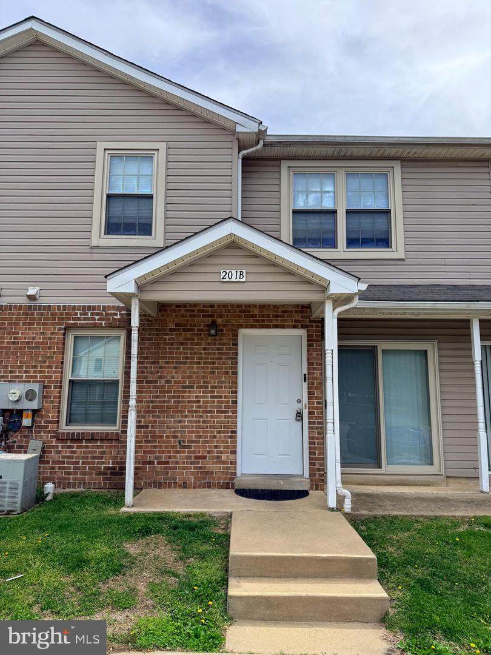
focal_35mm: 24
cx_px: 246
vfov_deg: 71.6
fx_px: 454
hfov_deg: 56.8
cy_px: 328
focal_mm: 6.76
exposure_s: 1/5000
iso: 100
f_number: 1.8
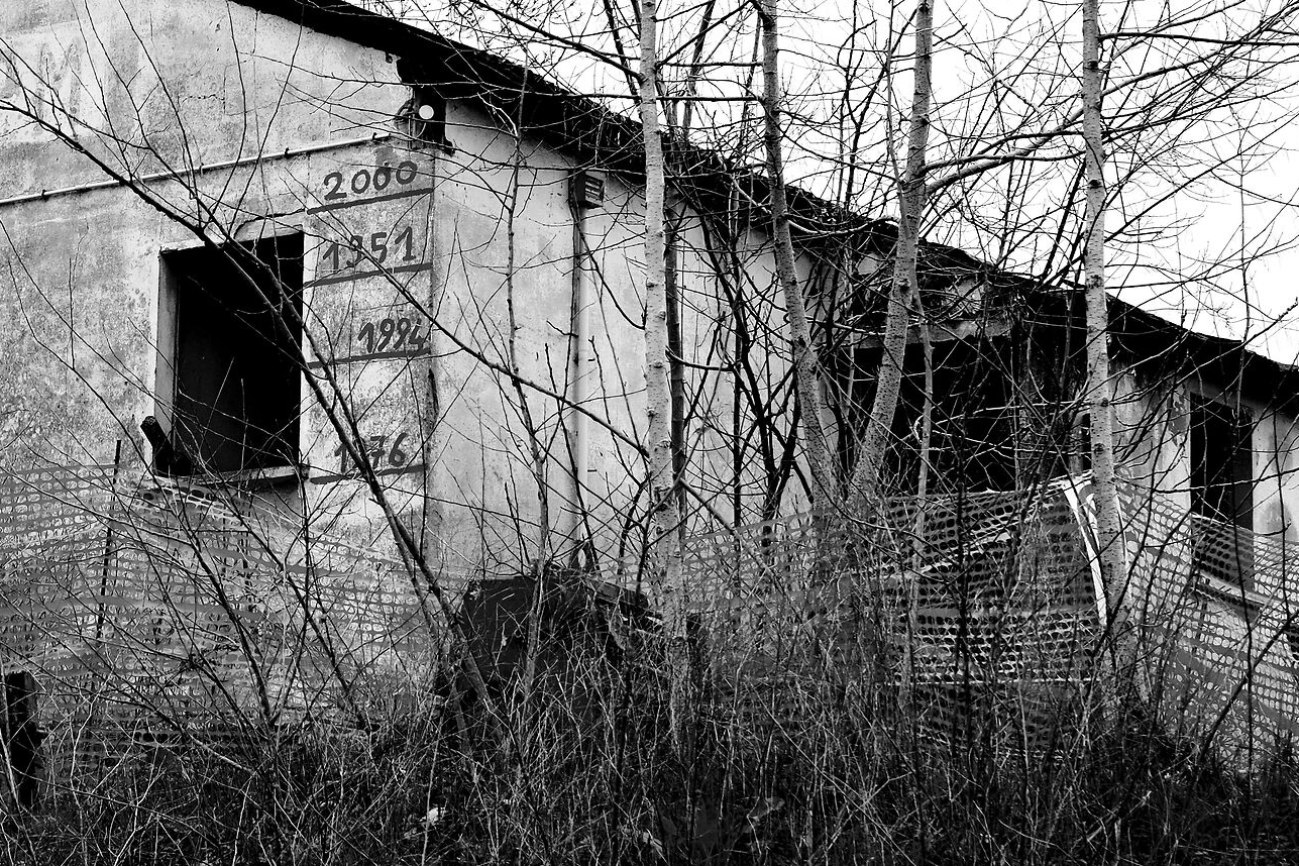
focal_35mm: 97
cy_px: 403
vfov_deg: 14.1
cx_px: 206
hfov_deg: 20.7
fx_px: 3500
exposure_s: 1/220
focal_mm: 34.9
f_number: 5
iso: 320
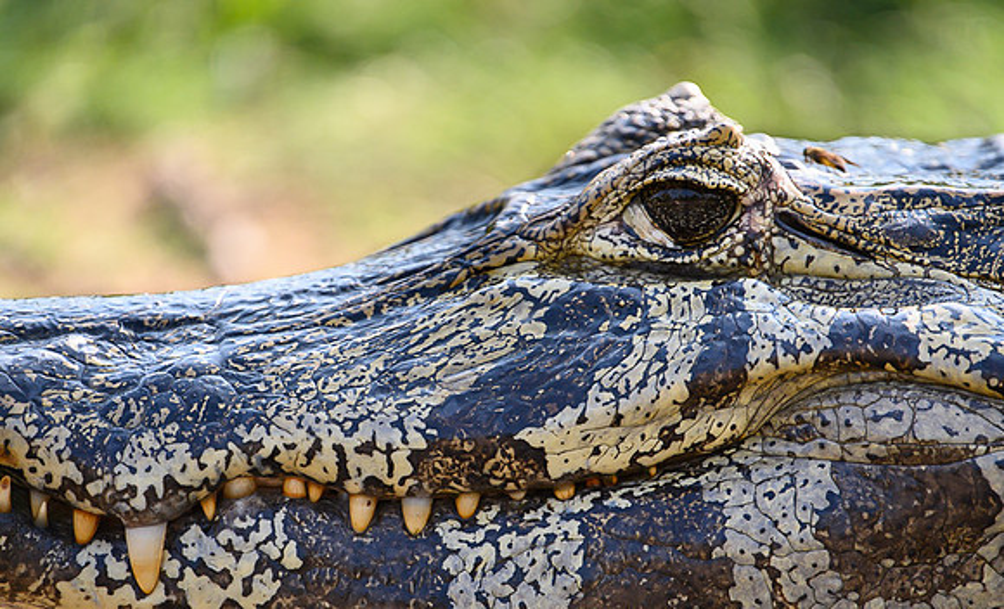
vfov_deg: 2.1
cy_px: 349
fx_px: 16569
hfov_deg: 3.5
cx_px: 533
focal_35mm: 610
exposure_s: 1/1600
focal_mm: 560
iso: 1400
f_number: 5.6
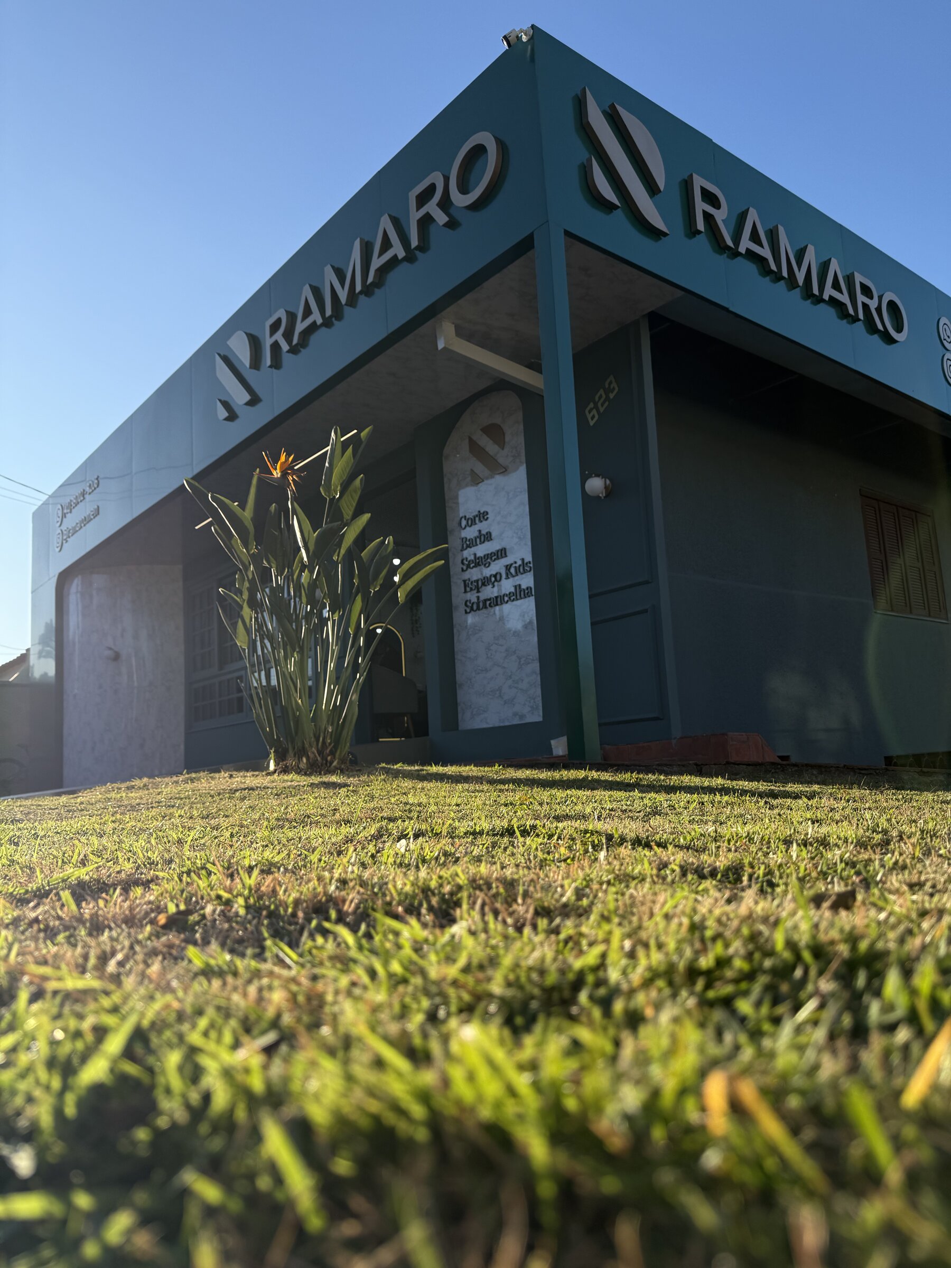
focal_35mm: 24
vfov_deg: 71.6
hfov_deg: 56.8
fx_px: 879
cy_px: 634
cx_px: 476
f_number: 1.78
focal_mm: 6.76
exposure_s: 1/2232
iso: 80
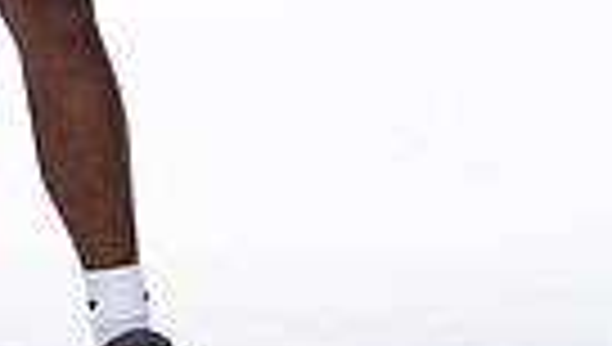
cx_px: 94
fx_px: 6193
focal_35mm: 381
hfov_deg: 5.7
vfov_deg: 3.2
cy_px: -517
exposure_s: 1/250
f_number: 6.3
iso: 400
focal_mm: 110
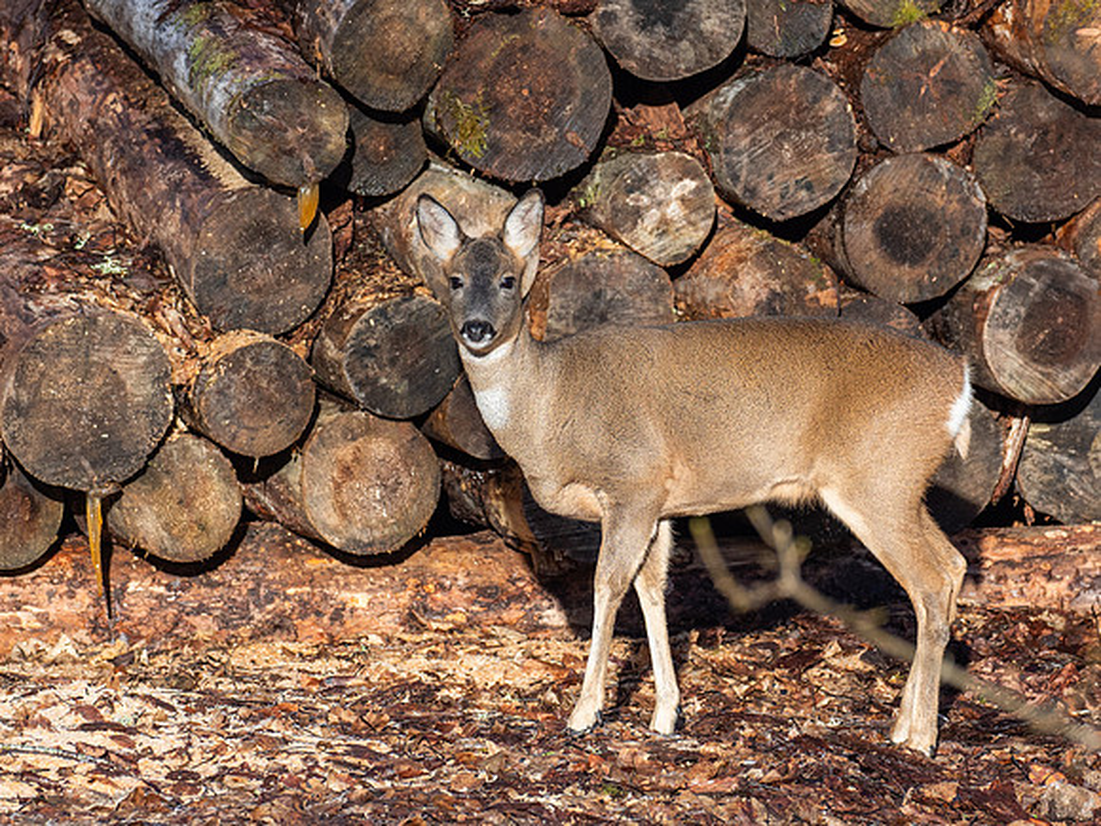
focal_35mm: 747
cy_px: 313
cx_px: 663
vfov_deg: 2.0
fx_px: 23747
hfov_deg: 2.7
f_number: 4.5
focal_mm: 300
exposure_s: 1/800
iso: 320
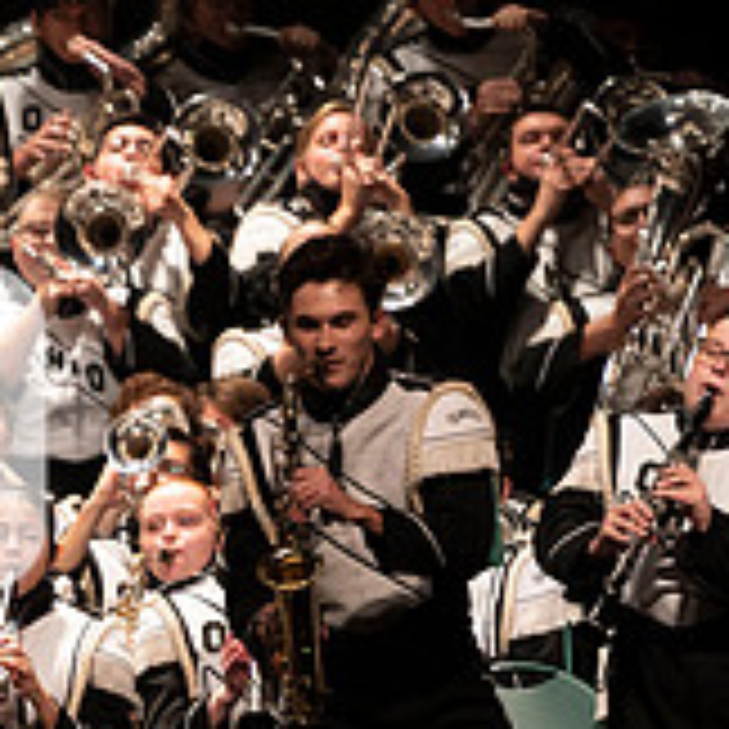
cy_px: 472
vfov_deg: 2.9
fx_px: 14486
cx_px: -292
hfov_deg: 2.9
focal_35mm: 608
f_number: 2.8
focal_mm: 200
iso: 2500
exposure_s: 1/500
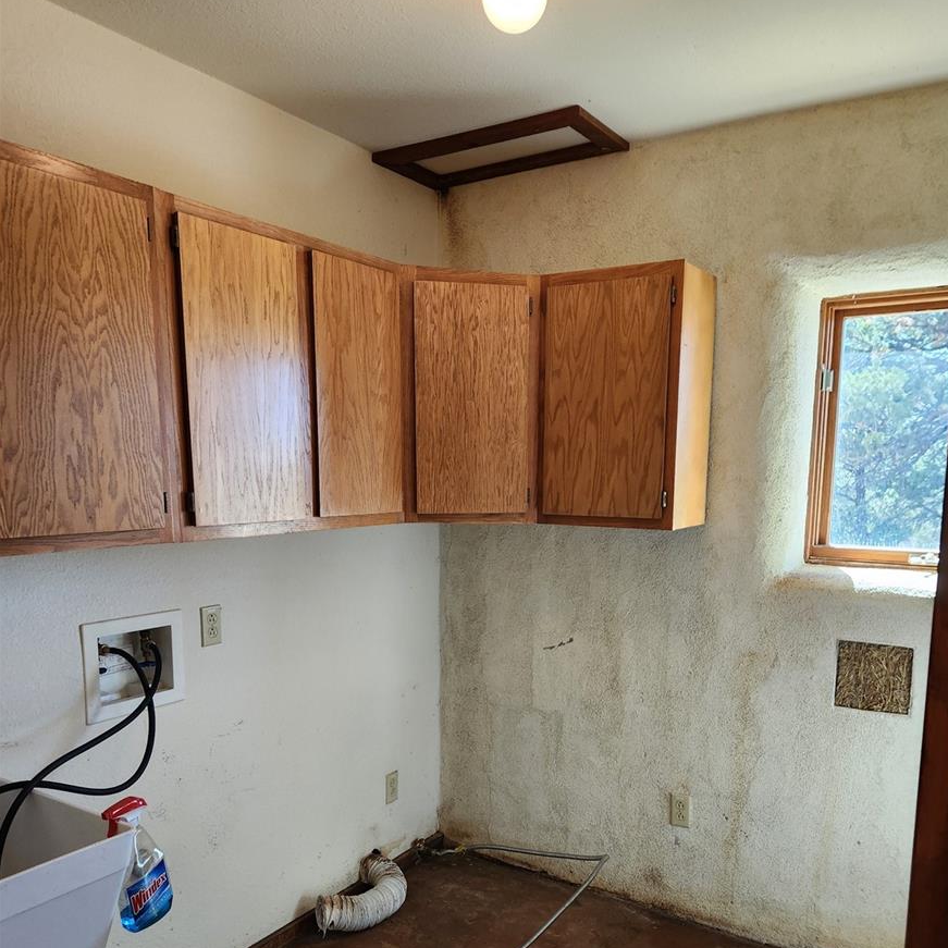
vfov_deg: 56.2
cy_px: 621
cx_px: 489
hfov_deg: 57.3
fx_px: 868
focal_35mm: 28
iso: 160
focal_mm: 5.4
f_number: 1.8
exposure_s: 1/180
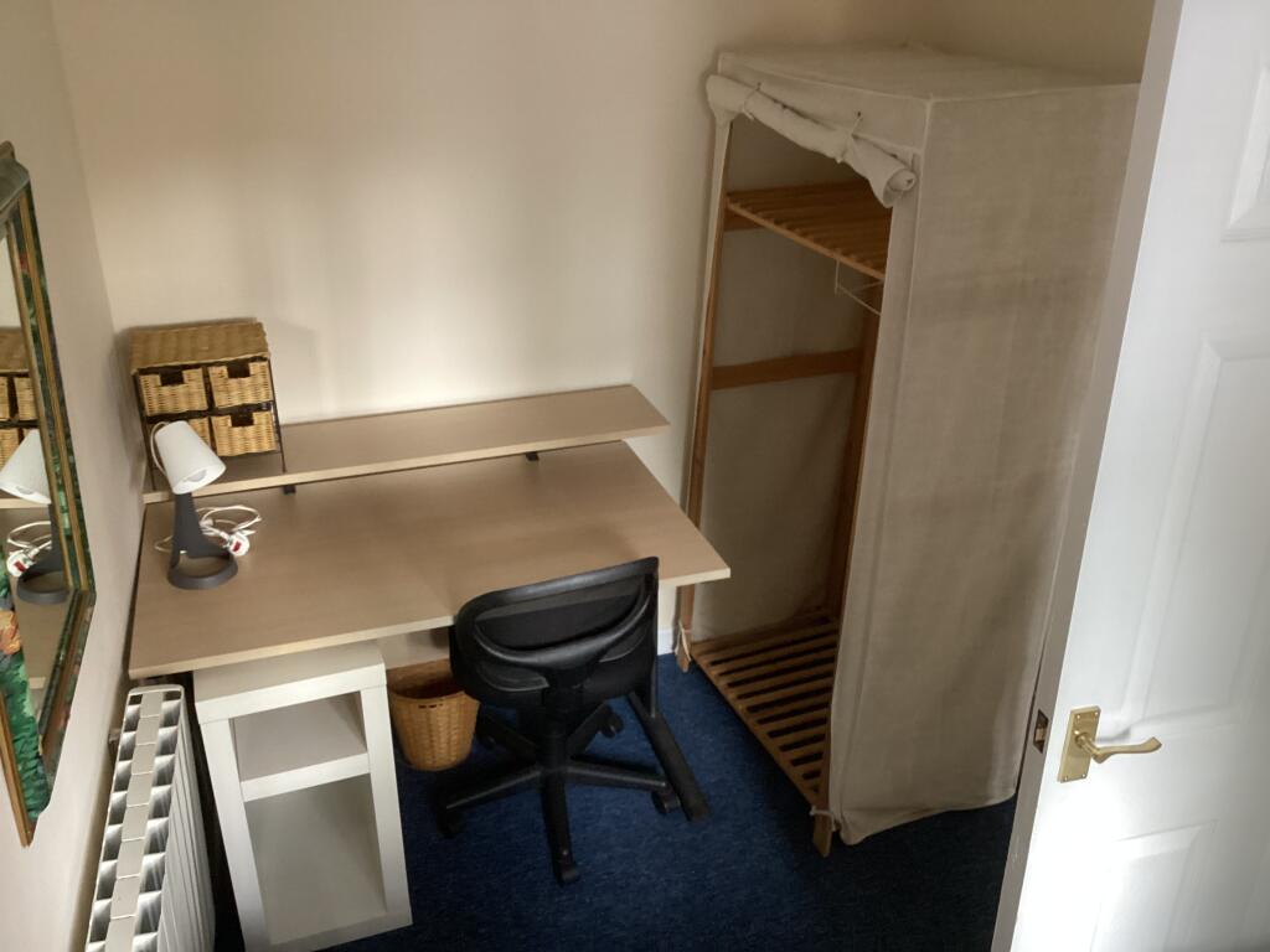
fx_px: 1137
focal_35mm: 31
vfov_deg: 45.4
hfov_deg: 58.4
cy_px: 476
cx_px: 635
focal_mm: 3.3
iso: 320
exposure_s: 1/33
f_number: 2.4
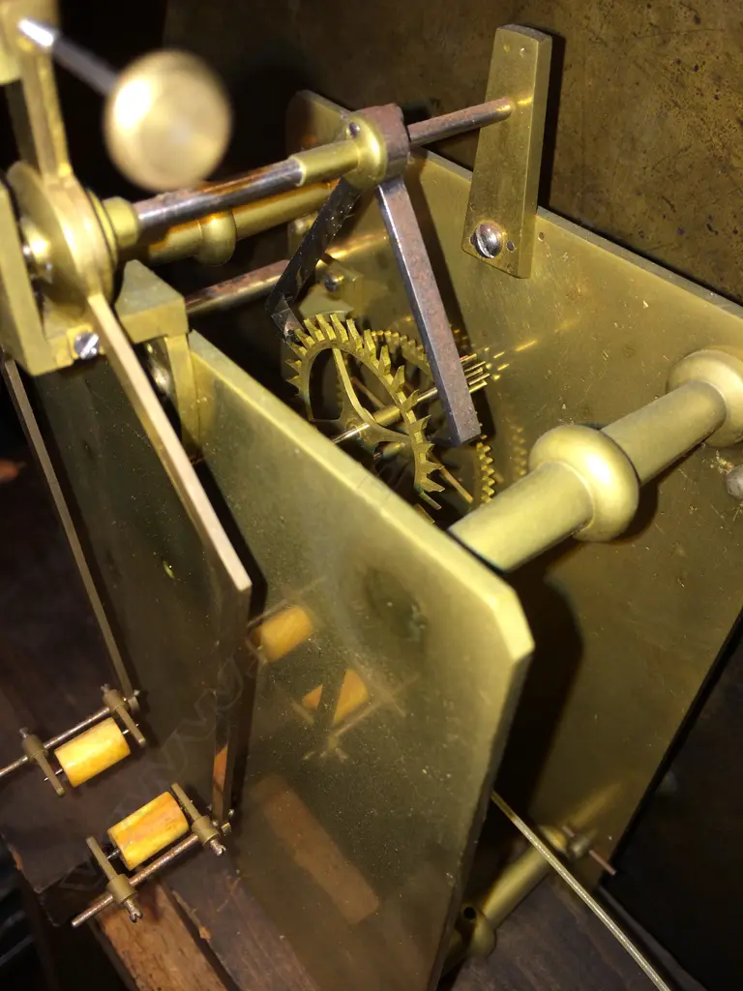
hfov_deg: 46.8
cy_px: 496
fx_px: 859
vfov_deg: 60.0
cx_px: 372
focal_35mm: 30
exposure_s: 1/66
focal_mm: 4.12
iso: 32
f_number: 2.2
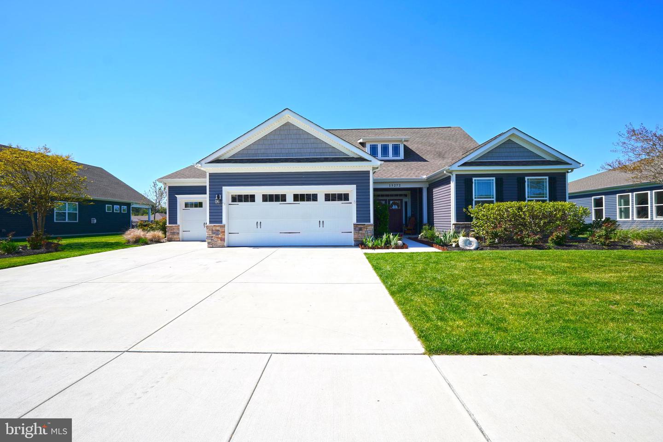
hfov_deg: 100.4
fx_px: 276
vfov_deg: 77.3
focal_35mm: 15
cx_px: 332
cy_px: 221
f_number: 8
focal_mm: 10
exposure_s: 1/250
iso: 100
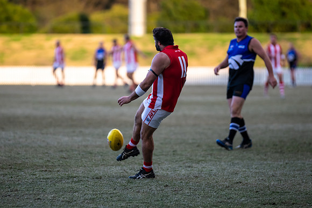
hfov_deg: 7.4
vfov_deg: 5.0
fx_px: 2405
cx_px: 143
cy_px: 117
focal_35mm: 277
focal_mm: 240
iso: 1000
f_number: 2.8
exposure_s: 1/1600
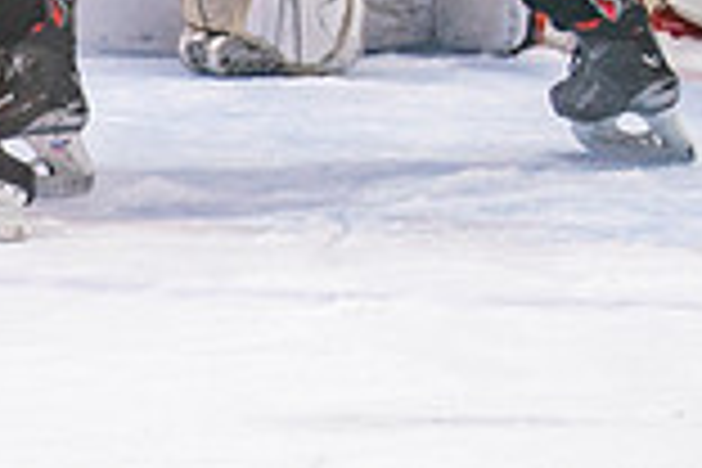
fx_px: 11933
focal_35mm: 612
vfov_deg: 2.2
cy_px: 16
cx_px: -286
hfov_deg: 3.4
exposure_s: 1/640
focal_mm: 100
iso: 800
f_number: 2.8
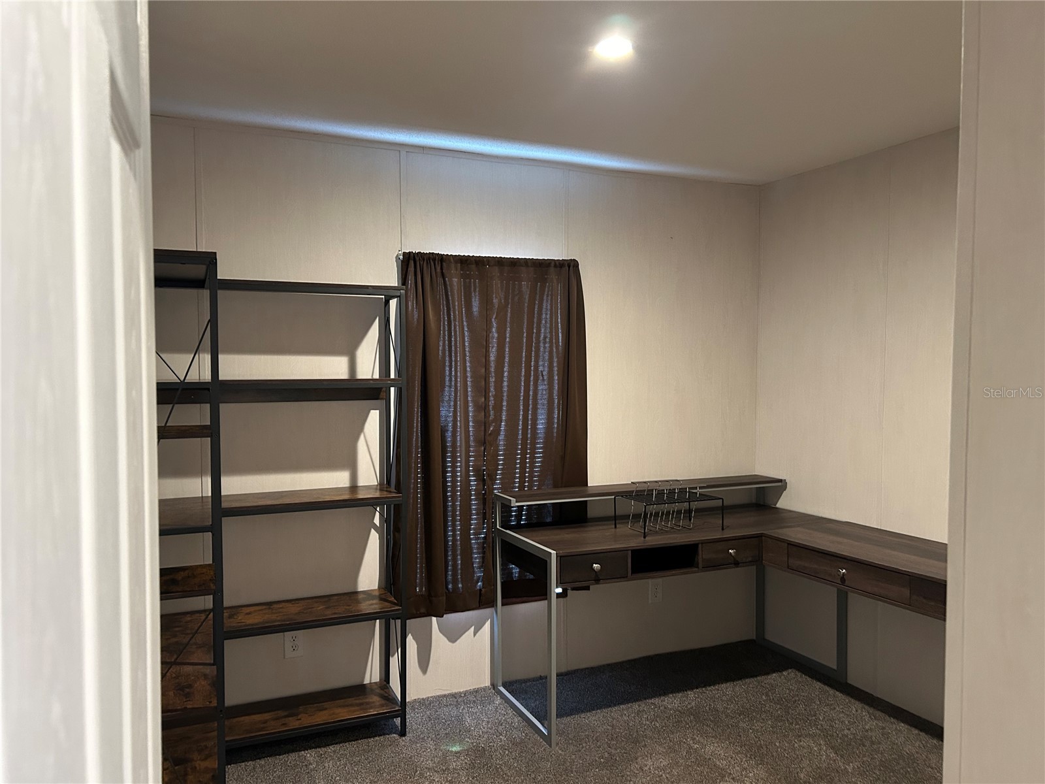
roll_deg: +0.7
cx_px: 522
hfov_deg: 67.3
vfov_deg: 53.1
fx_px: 785
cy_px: 392
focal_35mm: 26
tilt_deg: -2.1
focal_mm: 5.7
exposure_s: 1/40
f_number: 1.5
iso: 400
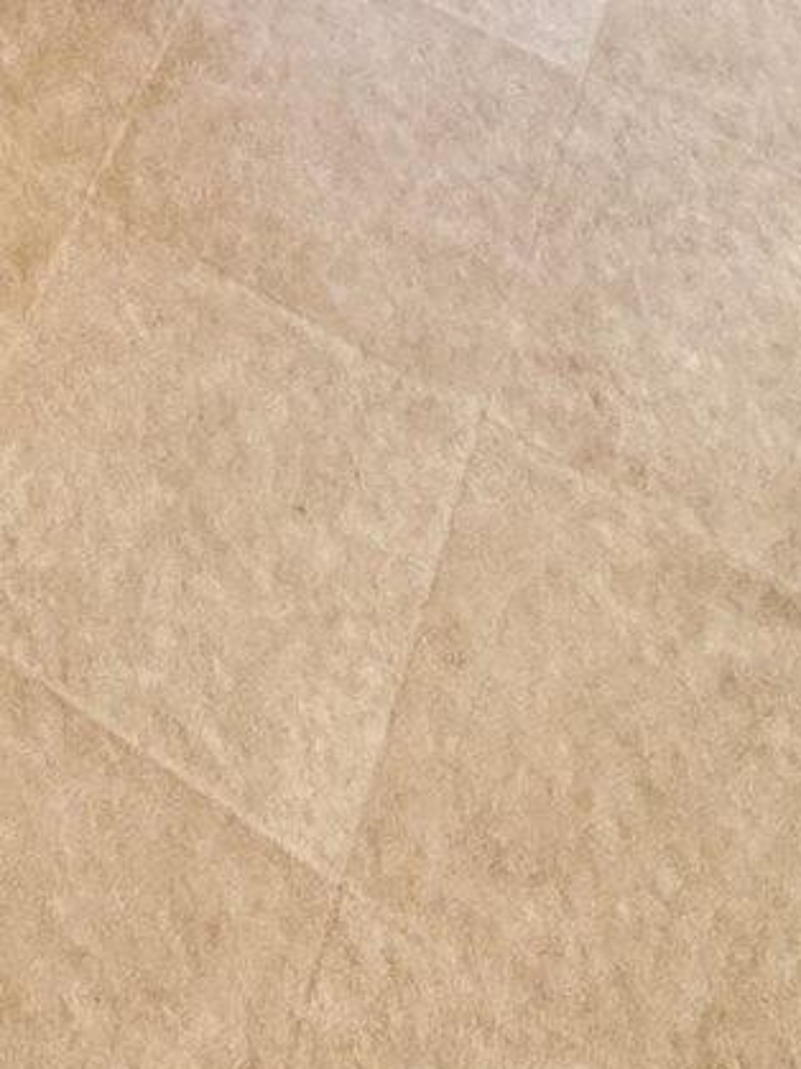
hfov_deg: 18.2
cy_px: -1796
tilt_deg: -3.8
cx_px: -163
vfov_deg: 13.2
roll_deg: +0.4
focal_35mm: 77
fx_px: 2377
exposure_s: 1/120
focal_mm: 2.22
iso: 160
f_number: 2.2
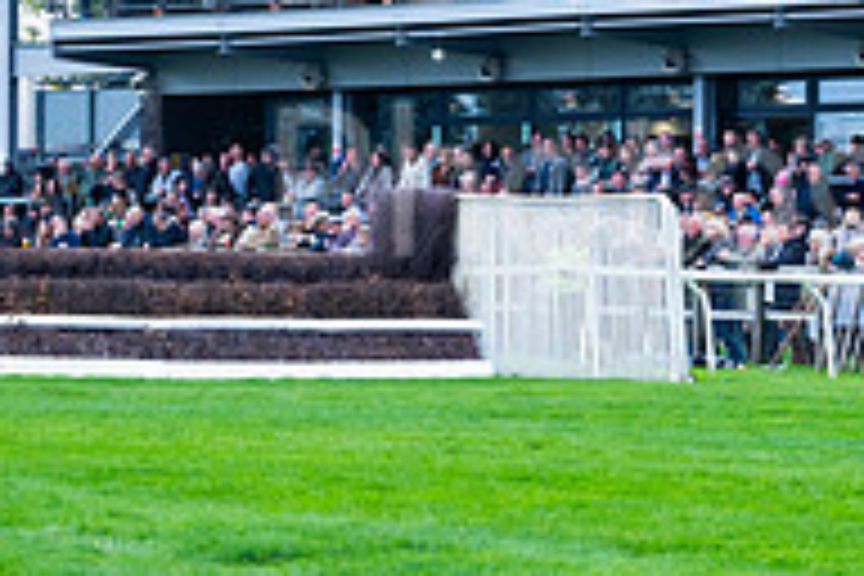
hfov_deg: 5.9
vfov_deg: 3.9
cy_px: -27
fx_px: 8351
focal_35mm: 348
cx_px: 860
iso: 1000
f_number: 4
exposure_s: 1/1000
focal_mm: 115
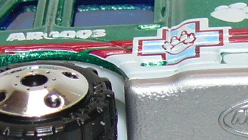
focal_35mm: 386
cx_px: 346
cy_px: 137
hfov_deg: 5.6
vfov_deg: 3.1
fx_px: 2539
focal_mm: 11.1
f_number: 4
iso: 100
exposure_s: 1/30
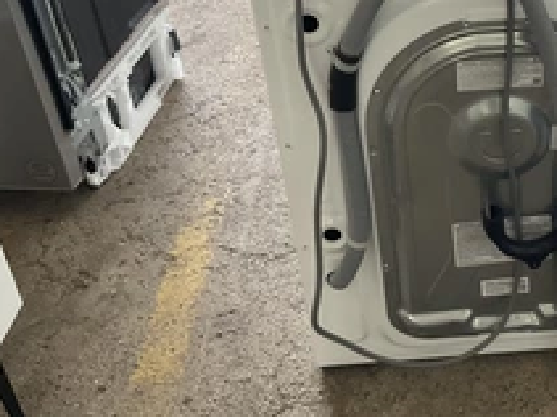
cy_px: 55
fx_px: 884
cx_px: 480
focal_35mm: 55
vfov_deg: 25.8
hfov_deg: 33.5
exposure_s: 1/120
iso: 64
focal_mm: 3
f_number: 1.8
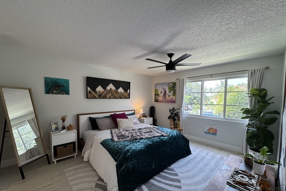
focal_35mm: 15
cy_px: 105
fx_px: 119
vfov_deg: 77.2
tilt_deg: -4.2
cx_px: 143
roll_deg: -0.4
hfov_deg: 100.4
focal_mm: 2.22
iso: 80
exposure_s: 1/120
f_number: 2.2
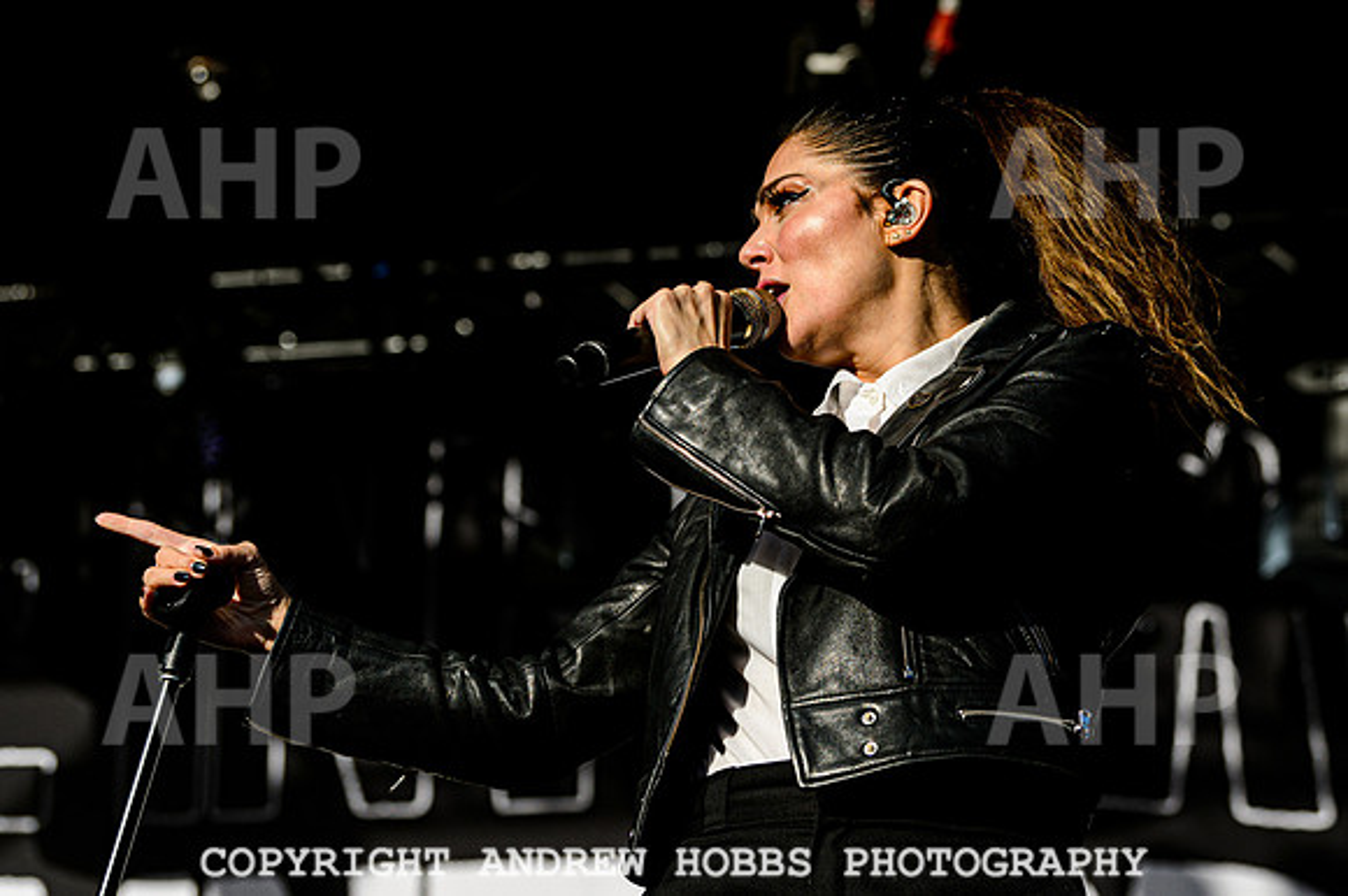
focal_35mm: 122
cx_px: 865
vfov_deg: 11.2
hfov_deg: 16.8
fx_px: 4565
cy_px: 321
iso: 200
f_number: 4.5
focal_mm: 92
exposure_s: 1/5000
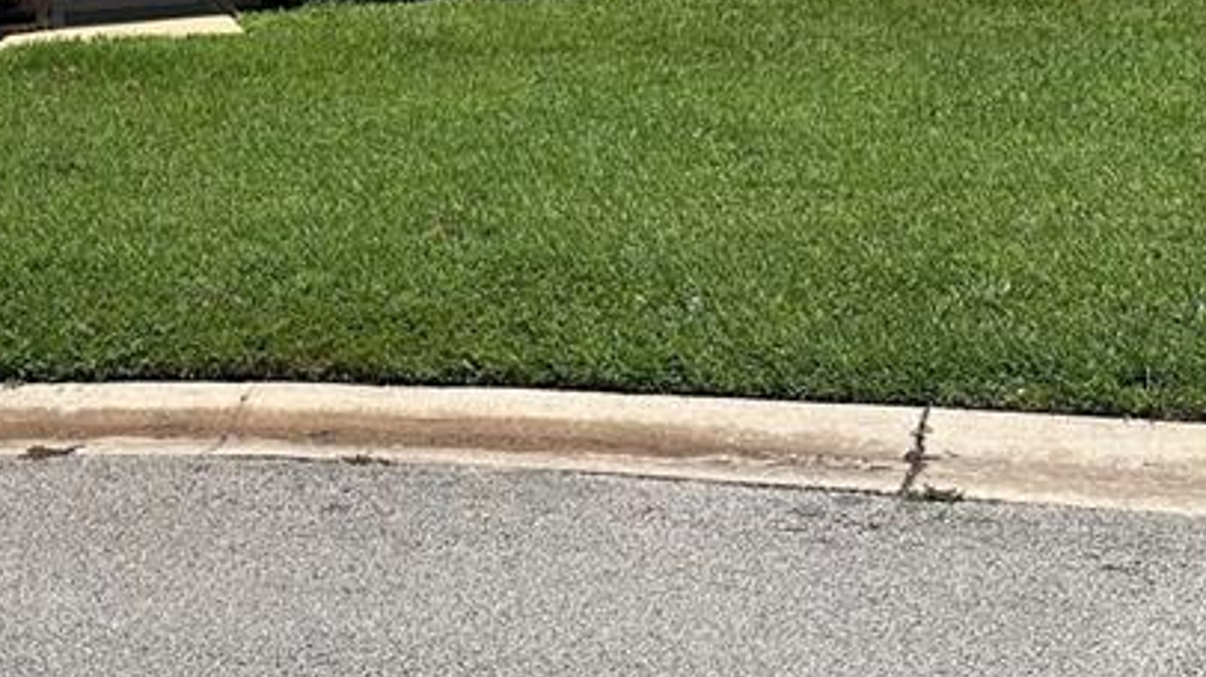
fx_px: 2110
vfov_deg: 17.7
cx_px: 98
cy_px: -45
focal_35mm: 66
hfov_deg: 30.4
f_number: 1.78
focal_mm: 6.86
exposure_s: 1/8197
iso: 80
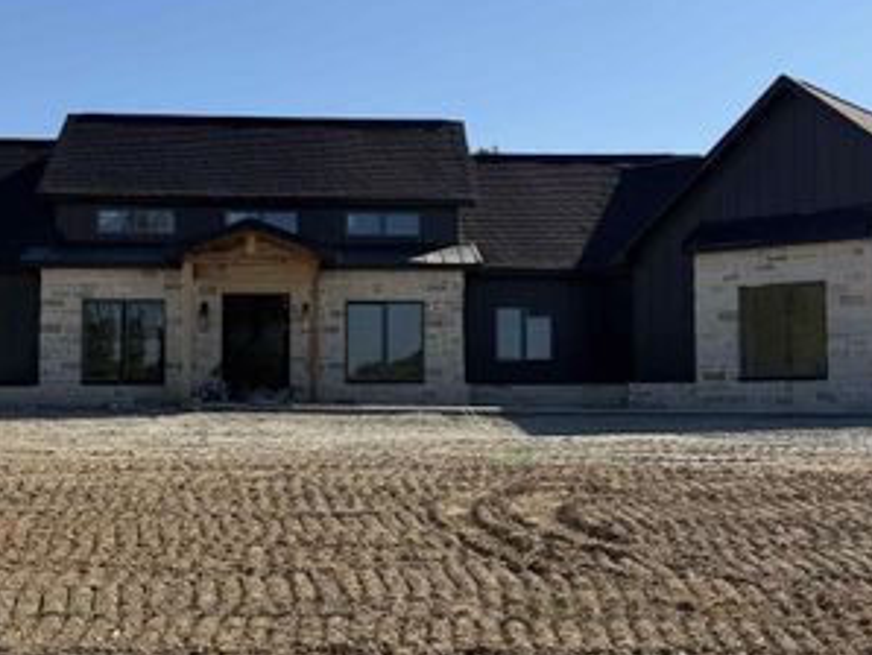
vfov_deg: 28.1
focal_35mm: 52
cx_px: 424
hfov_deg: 36.8
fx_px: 1311
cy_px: 320
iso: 80
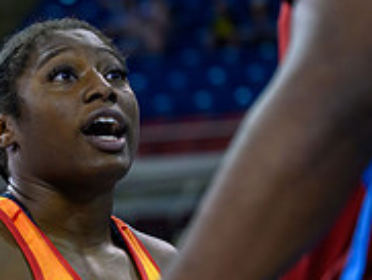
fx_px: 2323
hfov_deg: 9.0
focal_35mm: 216
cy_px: 260
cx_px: -72
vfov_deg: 6.9
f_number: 2.8
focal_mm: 70
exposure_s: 1/800
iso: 3200
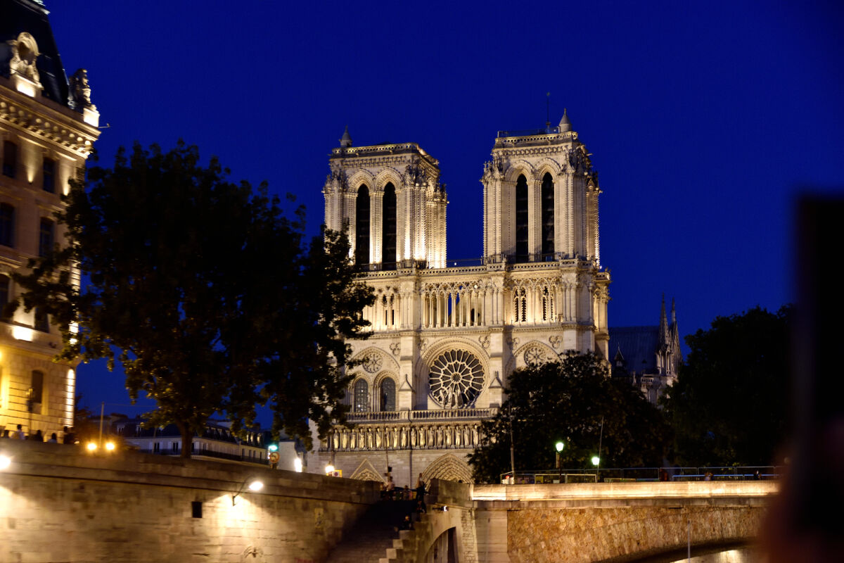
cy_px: 282
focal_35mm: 68
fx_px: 1582
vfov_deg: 20.2
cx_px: 422
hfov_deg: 29.9
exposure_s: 1/13
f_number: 3.5
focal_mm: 45
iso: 1000
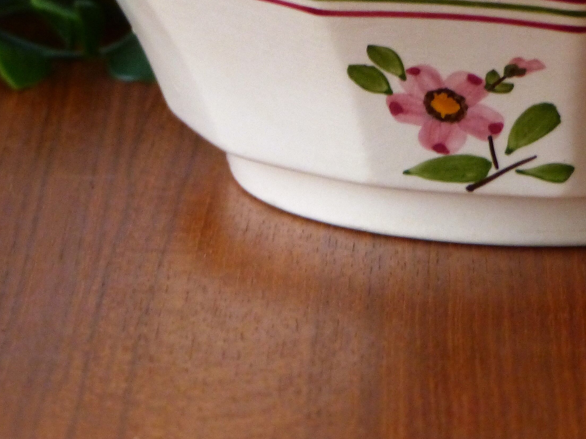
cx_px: 289
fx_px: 5722
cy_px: 60
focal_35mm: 338
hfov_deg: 5.9
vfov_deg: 4.4
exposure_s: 1/20
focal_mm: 30.6
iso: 400
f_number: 2.8
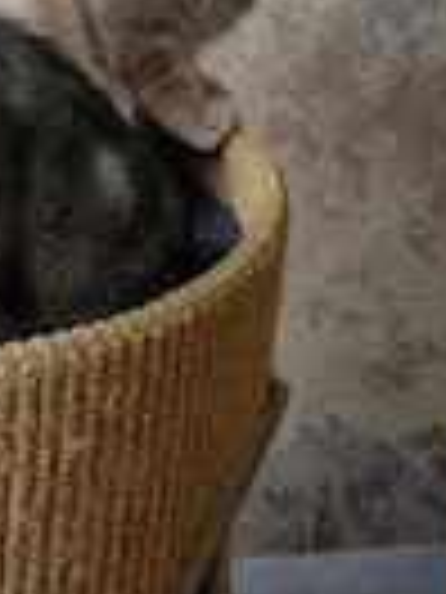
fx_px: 1357
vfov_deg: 24.7
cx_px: -189
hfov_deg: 17.1
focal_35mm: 79
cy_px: 234
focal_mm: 5.4
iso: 80
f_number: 1.8
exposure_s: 1/100
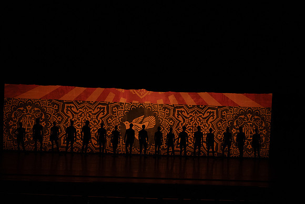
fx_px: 847
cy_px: 102
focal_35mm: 100
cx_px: 152
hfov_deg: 20.4
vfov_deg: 13.7
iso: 6400
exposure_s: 1/400
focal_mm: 100
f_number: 6.3
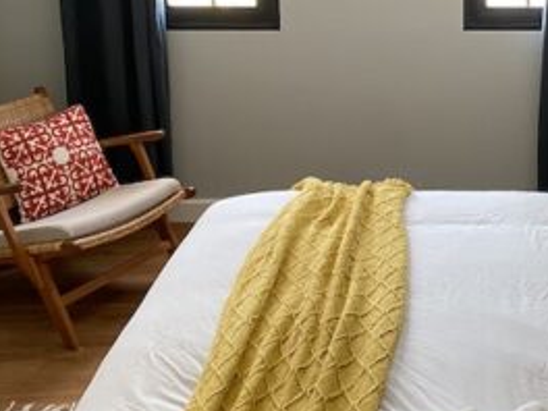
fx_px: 934
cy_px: 100
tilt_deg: -13.2
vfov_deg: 24.5
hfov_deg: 31.7
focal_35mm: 59
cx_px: 453
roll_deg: -0.2
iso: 125
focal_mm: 4.25
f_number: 1.8
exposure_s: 1/88
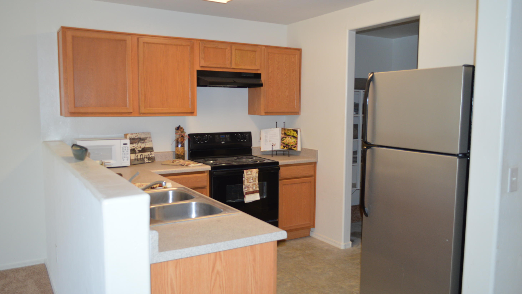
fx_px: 401
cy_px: 150
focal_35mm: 29
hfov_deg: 66.1
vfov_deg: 40.2
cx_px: 262
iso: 400
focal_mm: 18
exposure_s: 1/60
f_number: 4
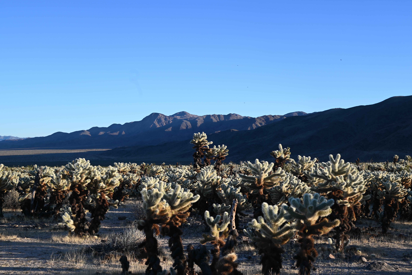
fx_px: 572
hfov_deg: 39.6
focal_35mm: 50
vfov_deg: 27.0
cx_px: 206
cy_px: 138
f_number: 7.1
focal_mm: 50
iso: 100
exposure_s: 1/200
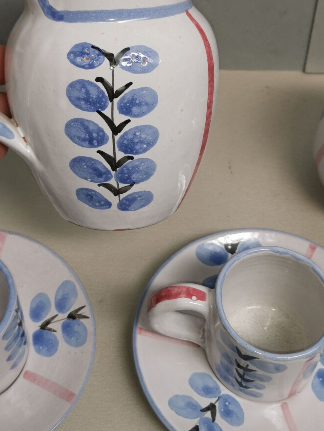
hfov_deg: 22.6
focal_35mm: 65
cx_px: 147
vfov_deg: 29.6
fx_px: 811
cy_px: 139
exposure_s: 1/339
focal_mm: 5.58
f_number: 1.8
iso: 50
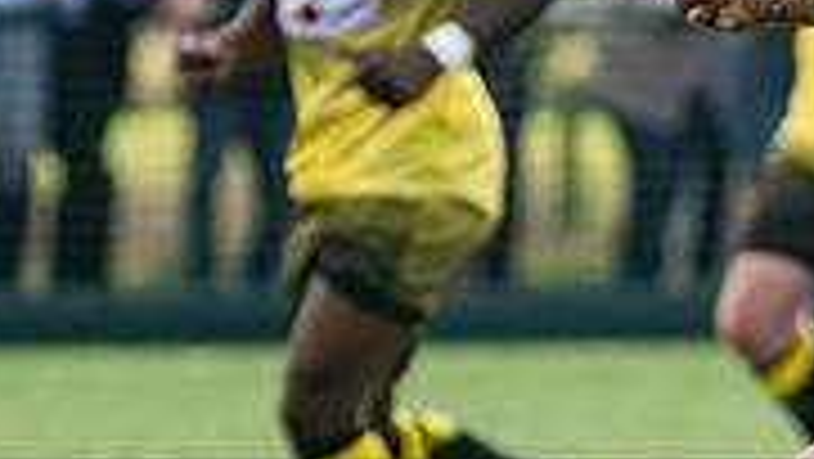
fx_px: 29886
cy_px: 196
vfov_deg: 0.9
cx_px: 877
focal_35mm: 1384
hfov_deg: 1.6
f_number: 4
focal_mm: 180
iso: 400
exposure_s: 1/1600
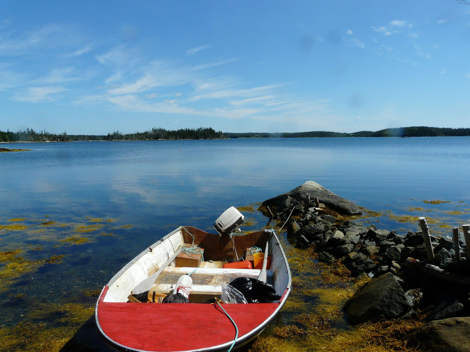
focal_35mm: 29
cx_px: 240
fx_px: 394
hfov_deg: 61.7
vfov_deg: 48.2
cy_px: 171
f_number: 6.3
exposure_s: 1/500
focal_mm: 4.6
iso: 100
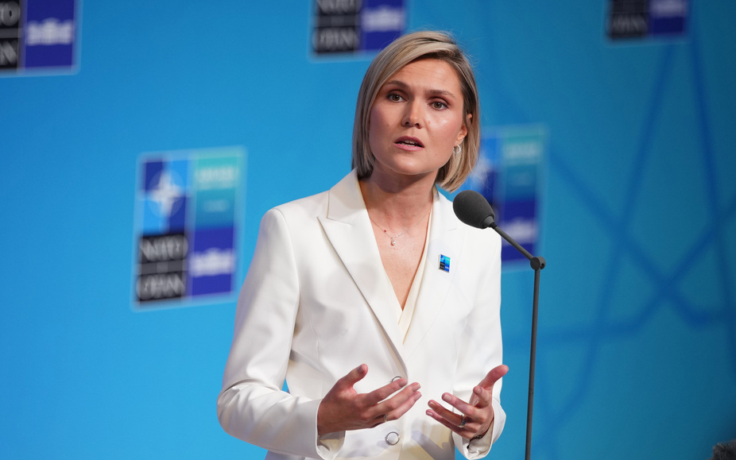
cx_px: 351
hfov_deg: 9.4
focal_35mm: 223
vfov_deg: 5.9
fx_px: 4474
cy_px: 241
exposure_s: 1/640
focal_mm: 132
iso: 640
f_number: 2
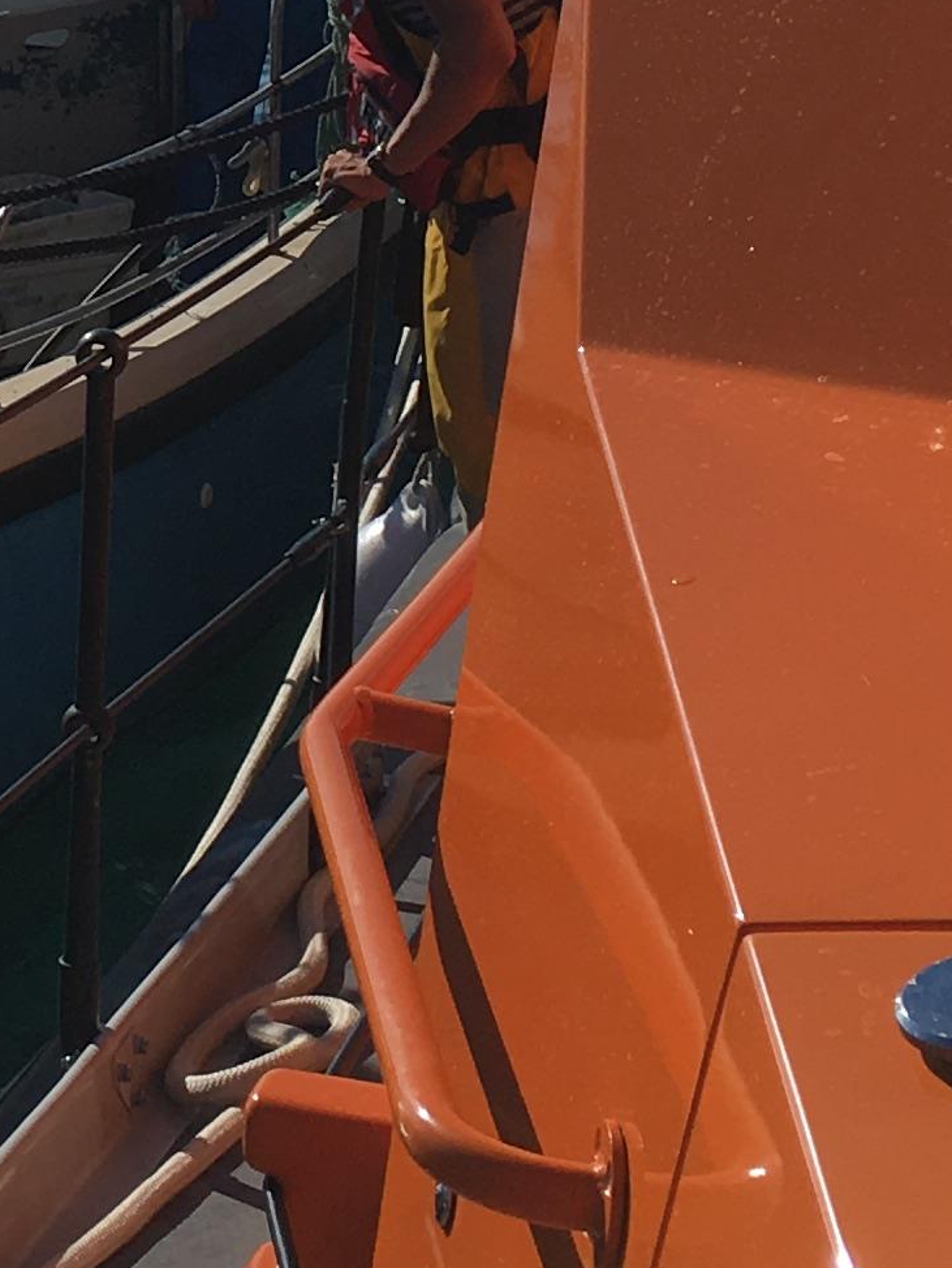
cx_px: -215
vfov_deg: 16.0
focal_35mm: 120
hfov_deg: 12.1
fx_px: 4398
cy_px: -96
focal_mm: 4.15
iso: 25
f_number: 2.2
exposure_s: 1/3497
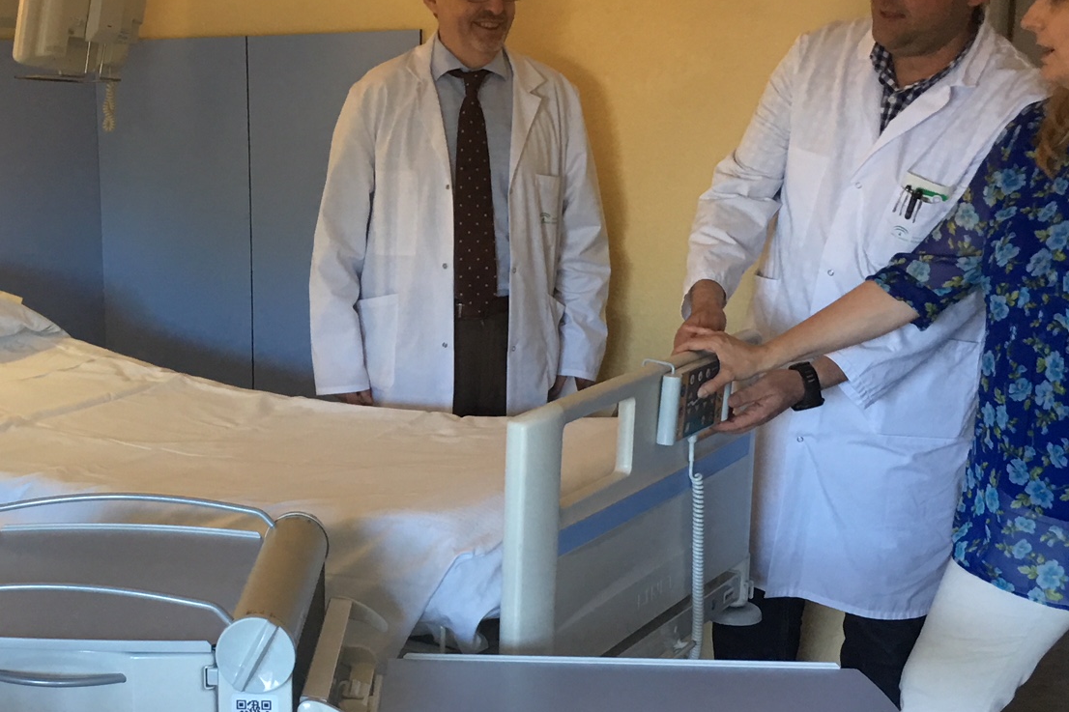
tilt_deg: -12.9
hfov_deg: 35.4
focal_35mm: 55
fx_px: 1633
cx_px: 263
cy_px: 457
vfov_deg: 24.5
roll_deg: +0.9
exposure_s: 1/17
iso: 50
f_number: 2.2
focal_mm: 4.15
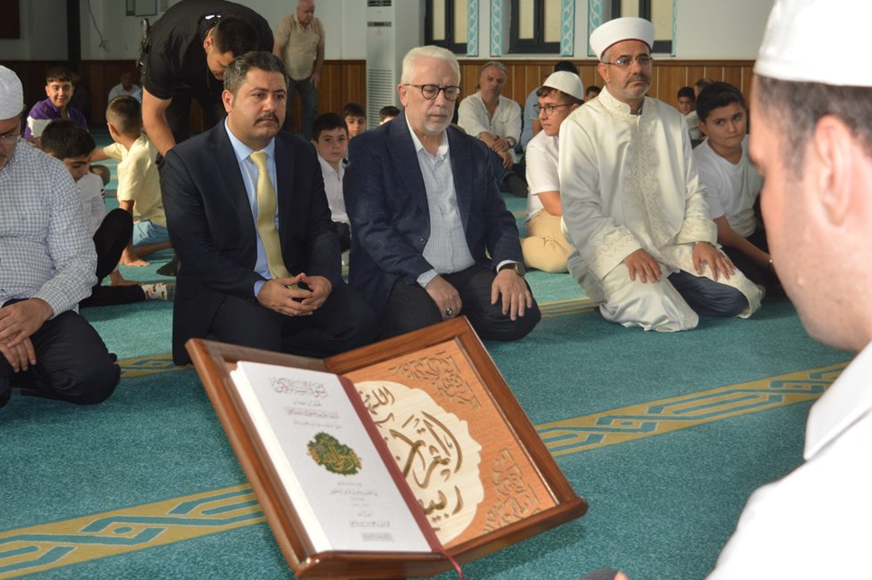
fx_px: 1331
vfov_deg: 24.6
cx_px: 482
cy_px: 261
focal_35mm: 55
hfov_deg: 36.2
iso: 220
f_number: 4
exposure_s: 1/125
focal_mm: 26
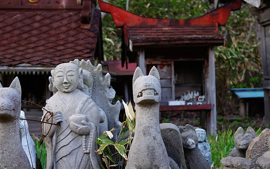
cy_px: 102
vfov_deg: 14.8
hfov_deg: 23.5
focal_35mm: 88
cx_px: 122
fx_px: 648
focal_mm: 30
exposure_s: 1/160
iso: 100
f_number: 3.2
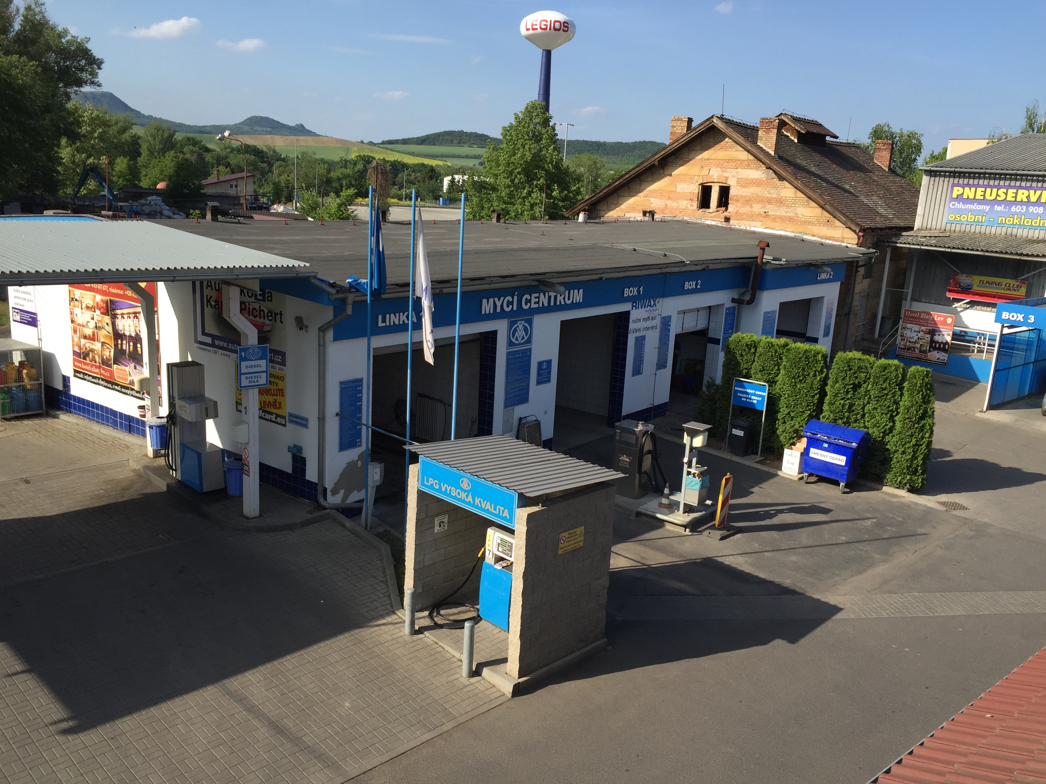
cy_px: 392
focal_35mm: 29
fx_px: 876
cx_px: 523
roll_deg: -3.6
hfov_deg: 61.7
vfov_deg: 48.2
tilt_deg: -12.4
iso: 32
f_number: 2.2
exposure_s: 1/1464
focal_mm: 4.15
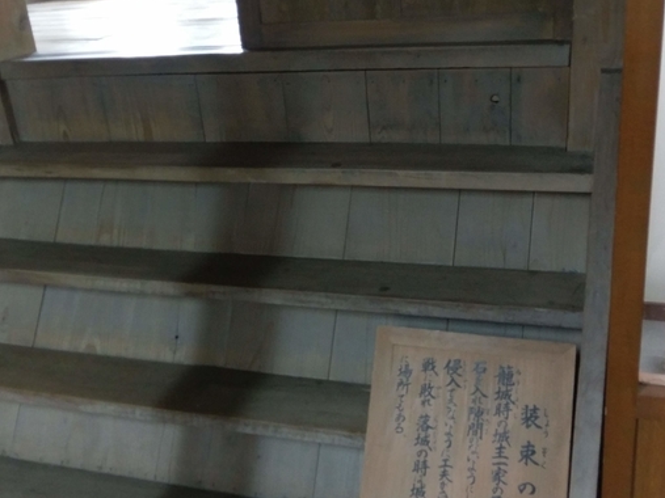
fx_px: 787
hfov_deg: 45.8
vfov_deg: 35.1
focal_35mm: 41
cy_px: 239
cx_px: 344
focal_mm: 4.58
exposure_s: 1/24
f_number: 1.8
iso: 400
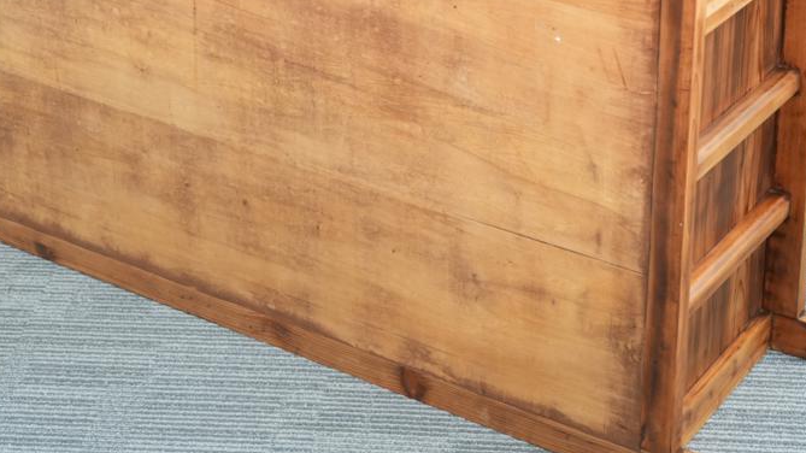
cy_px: 21
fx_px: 1560
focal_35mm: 73
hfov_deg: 28.8
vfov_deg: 16.3
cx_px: 292
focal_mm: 43
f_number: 4
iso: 1250
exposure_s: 1/50
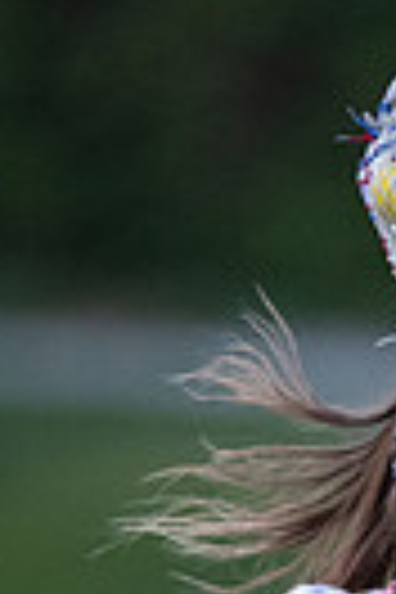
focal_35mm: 2409
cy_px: 805
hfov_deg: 0.6
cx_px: 574
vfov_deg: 0.9
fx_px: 39745
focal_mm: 400
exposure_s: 1/1000
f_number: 2.8
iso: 2800
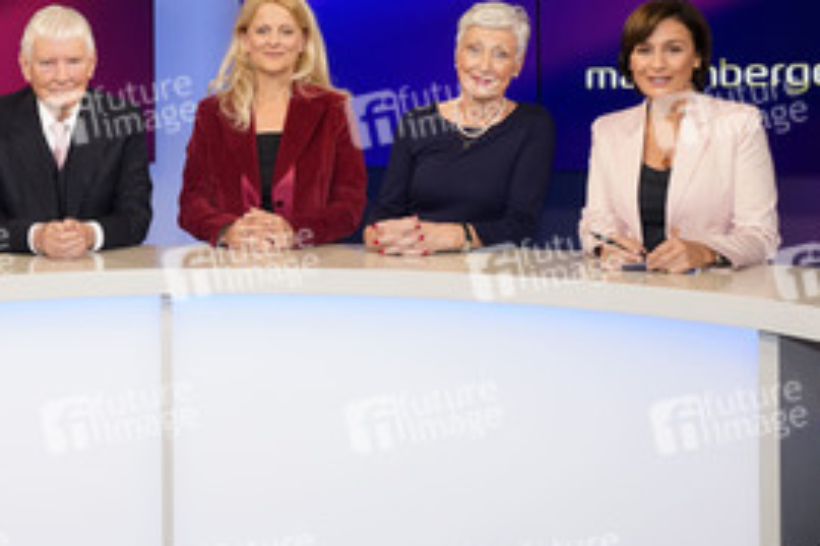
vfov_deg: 28.5
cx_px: 160
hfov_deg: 40.2
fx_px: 1070
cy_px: 189
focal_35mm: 47
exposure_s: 1/125
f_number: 5.6
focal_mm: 28
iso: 2000
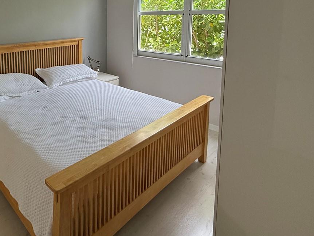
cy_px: 43
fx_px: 236
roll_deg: +0.6
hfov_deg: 62.5
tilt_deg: -6.5
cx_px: 70
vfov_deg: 49.5
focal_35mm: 26
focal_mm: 2.22
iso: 160
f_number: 2.2
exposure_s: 1/120
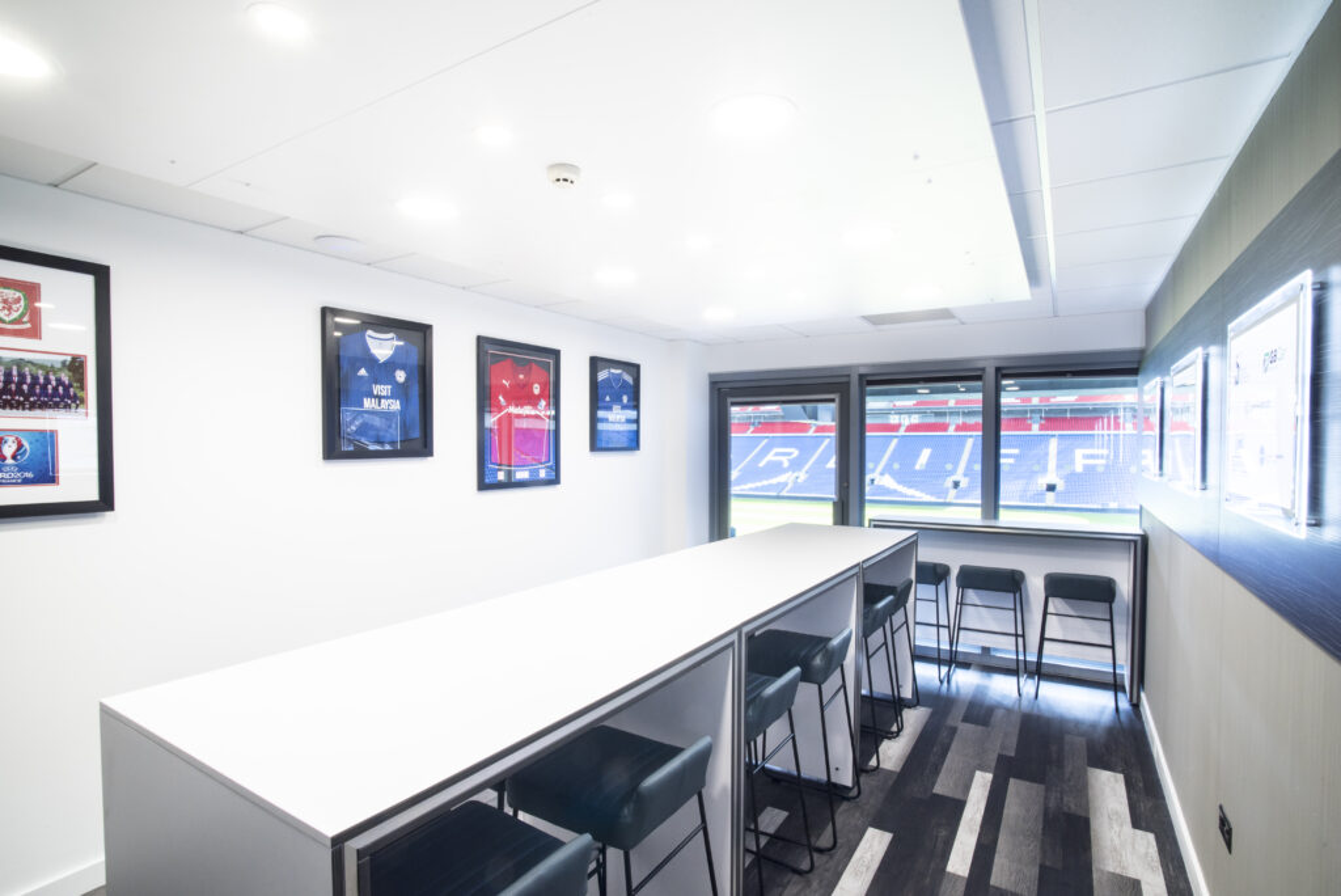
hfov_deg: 93.2
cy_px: 448
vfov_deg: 70.5
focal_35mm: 17
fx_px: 634
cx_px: 670
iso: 400
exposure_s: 1/8
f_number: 18
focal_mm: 17
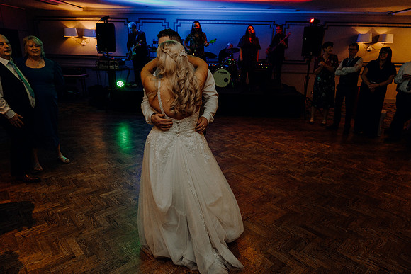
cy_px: 137
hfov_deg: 73.7
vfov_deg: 53.2
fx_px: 274
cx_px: 206
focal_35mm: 24
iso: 2500
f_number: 3.5
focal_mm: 24
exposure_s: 1/160
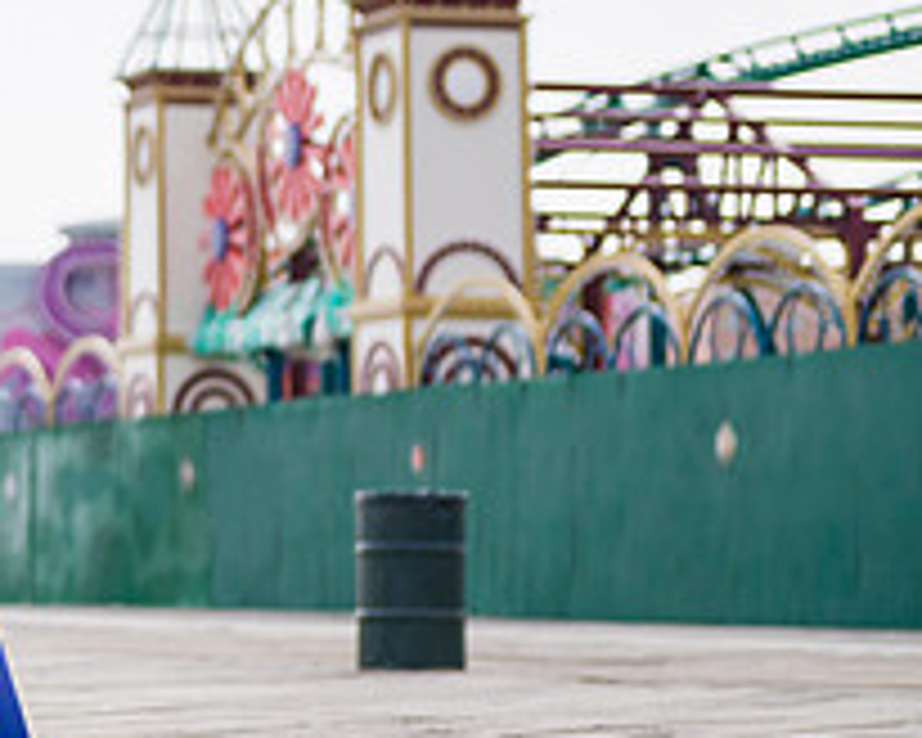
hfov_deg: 11.3
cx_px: -355
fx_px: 4502
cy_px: 164
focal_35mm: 165
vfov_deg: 9.3
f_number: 3.5
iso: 200
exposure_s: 1/4000
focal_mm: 62
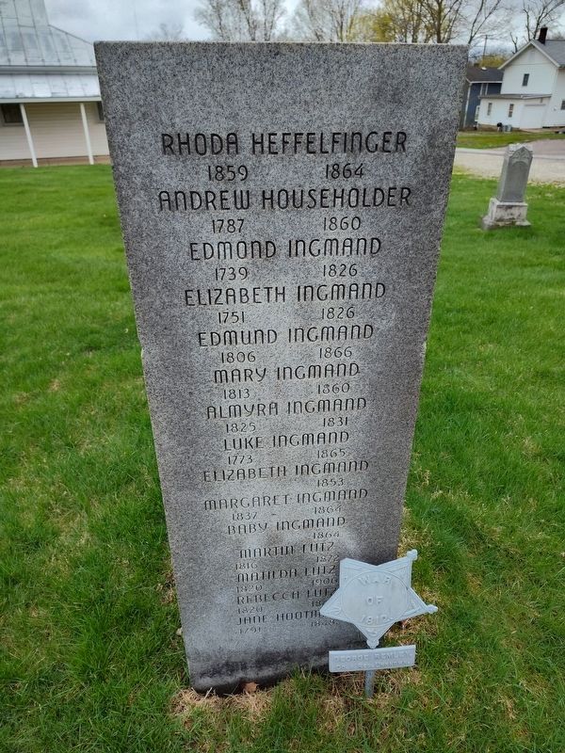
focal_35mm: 23
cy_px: 376
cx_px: 282
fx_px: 501
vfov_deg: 73.9
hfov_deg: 58.9
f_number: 1.8
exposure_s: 1/462
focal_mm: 5.56
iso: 100
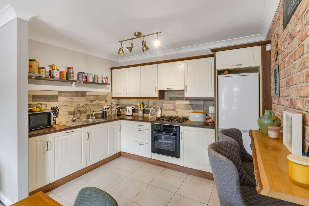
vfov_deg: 70.4
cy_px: 103
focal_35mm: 17
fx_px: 146
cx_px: 154
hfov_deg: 93.3
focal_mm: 17
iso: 640
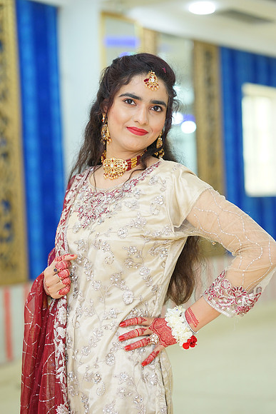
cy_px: 207
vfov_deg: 23.9
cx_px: 138
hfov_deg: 16.1
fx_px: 977
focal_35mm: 85
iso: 640
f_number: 2.8
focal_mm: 85
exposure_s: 1/160
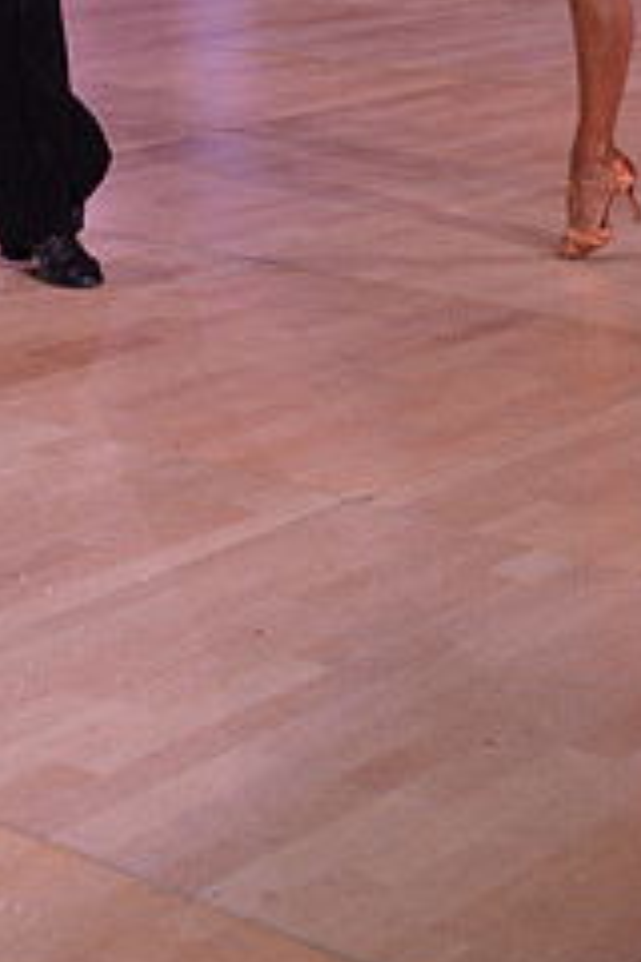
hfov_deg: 12.3
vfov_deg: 17.6
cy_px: -164
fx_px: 2964
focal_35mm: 111
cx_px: 310
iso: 2000
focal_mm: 46
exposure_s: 1/250
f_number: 5.6
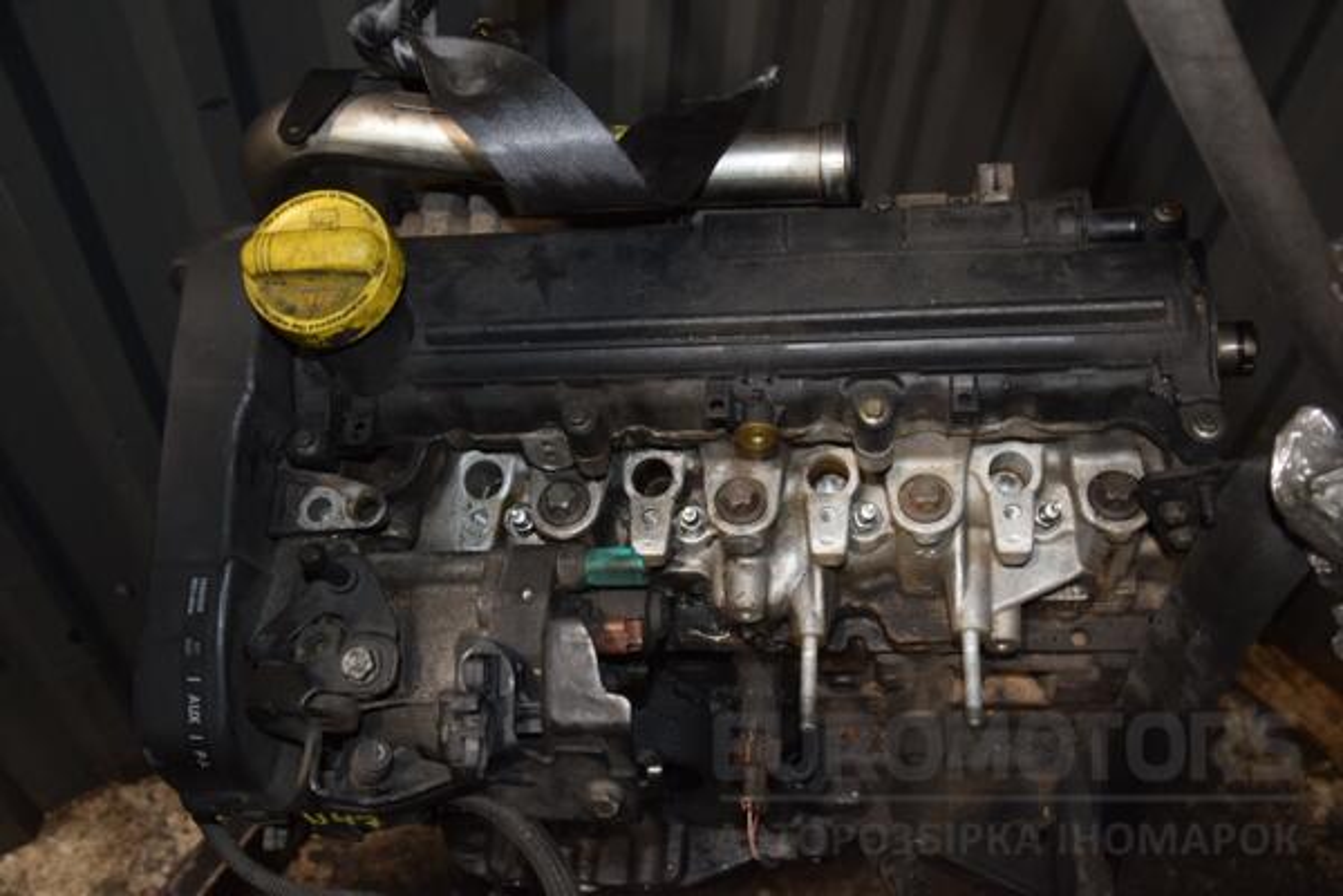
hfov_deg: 53.1
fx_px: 1343
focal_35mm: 36
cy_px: 448
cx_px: 672
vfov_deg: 36.9
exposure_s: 1/60
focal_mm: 24
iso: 800
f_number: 5
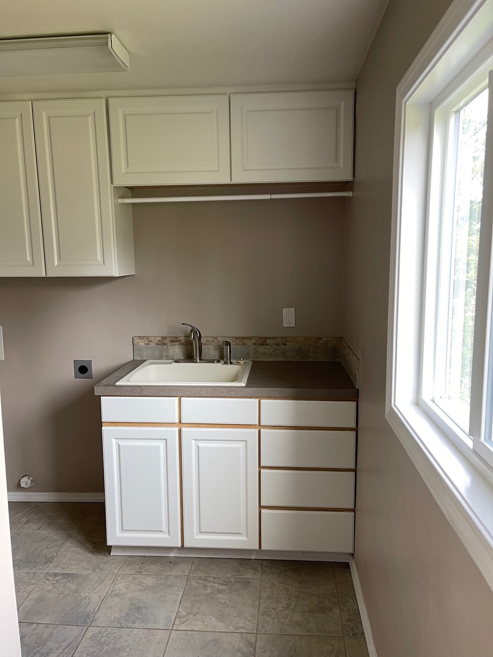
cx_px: 246
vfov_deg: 67.3
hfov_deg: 53.1
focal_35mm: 26
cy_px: 328
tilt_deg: -7.9
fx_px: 494
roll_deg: +0.8
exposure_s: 1/60
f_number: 1.6
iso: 100
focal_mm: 5.1
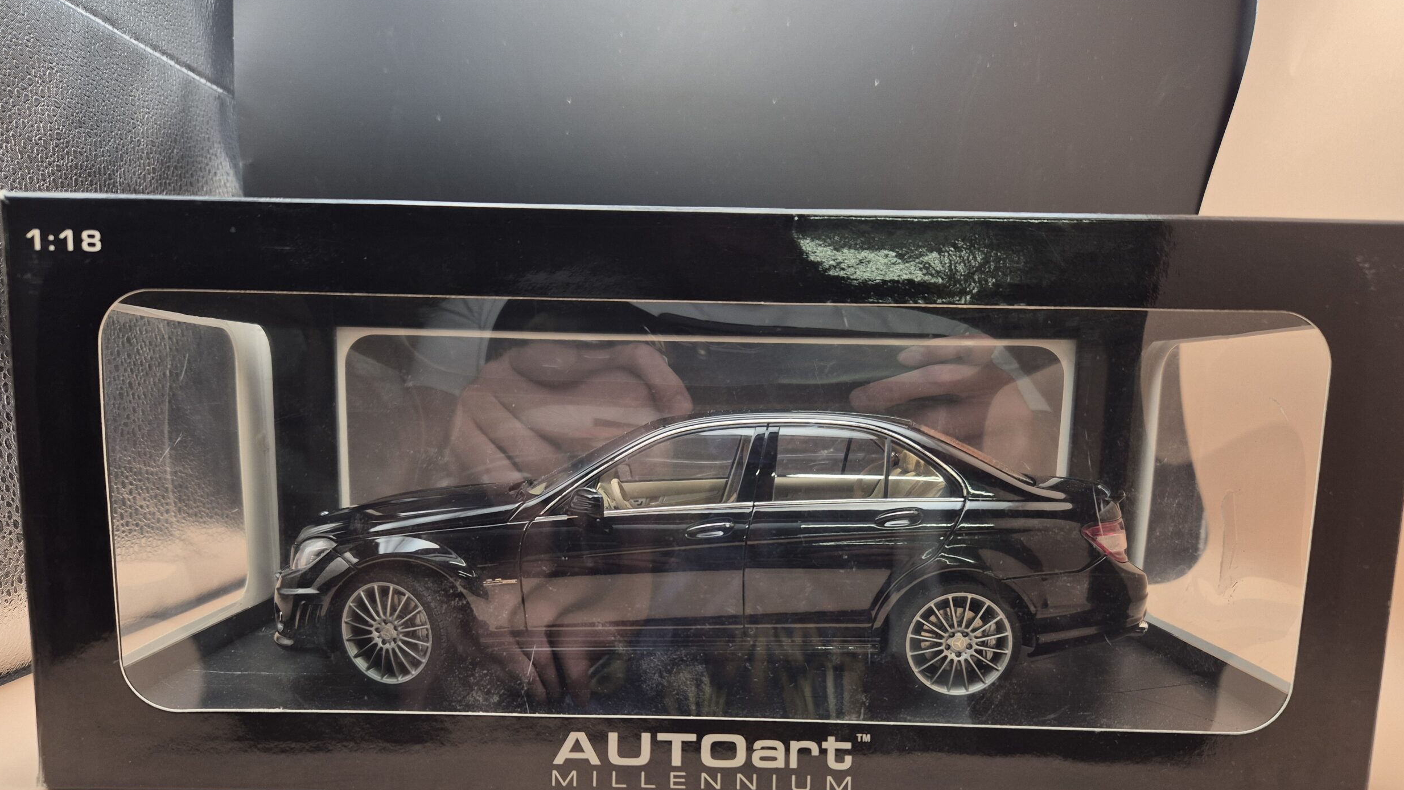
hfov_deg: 71.9
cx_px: 686
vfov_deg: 43.6
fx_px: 968
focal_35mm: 26
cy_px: 538
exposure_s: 1/100
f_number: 1.8
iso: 50
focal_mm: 5.4
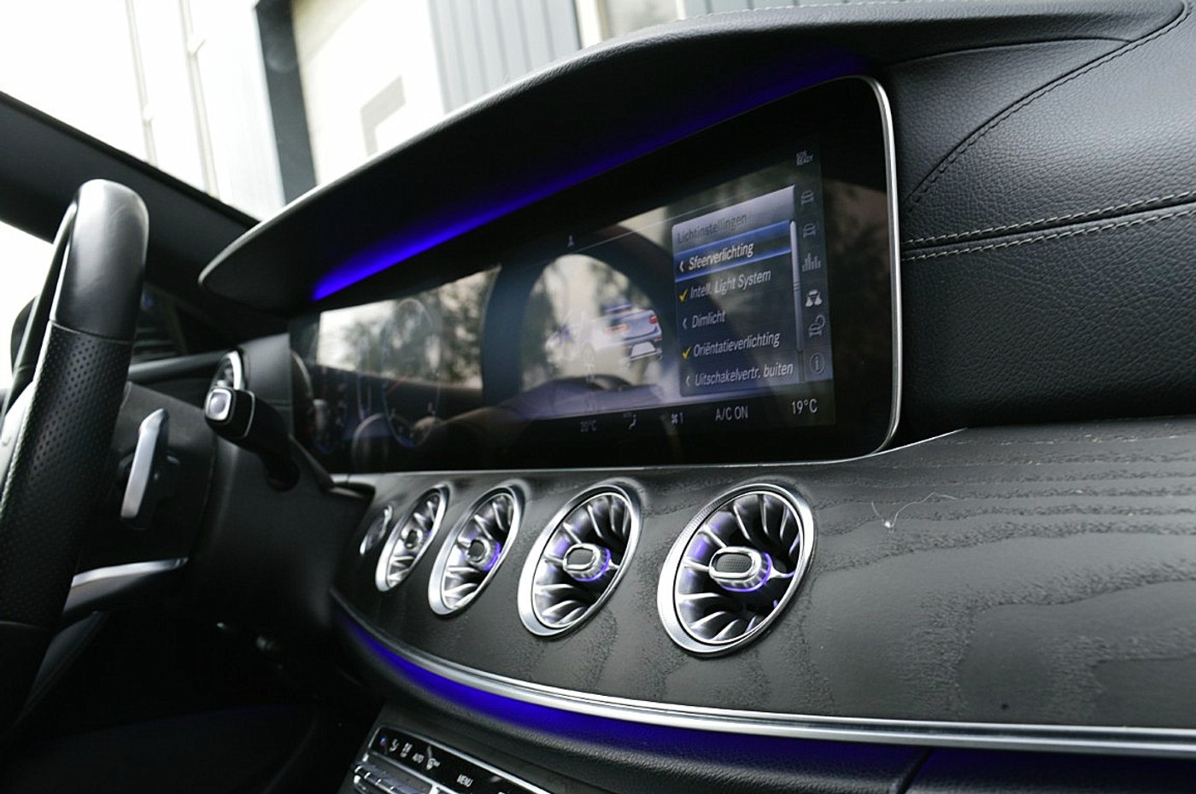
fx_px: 1145
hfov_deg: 55.2
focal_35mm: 34
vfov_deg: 38.3
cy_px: 397
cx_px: 598
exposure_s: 1/60
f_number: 8
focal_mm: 23
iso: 560
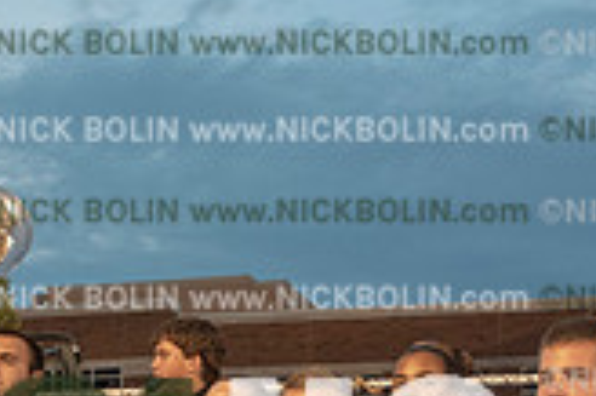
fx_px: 1406
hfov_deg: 23.9
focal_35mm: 85
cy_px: 550
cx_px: 247
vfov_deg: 15.1
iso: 3200
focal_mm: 24
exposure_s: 1/200
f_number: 3.2
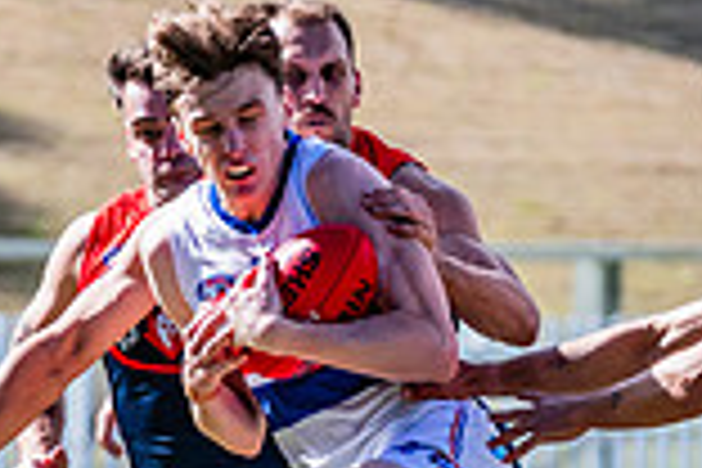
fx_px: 24256
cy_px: 589
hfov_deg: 1.7
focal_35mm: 1244
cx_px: 423
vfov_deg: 1.1
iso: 800
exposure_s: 1/2000
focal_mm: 290
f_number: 6.3
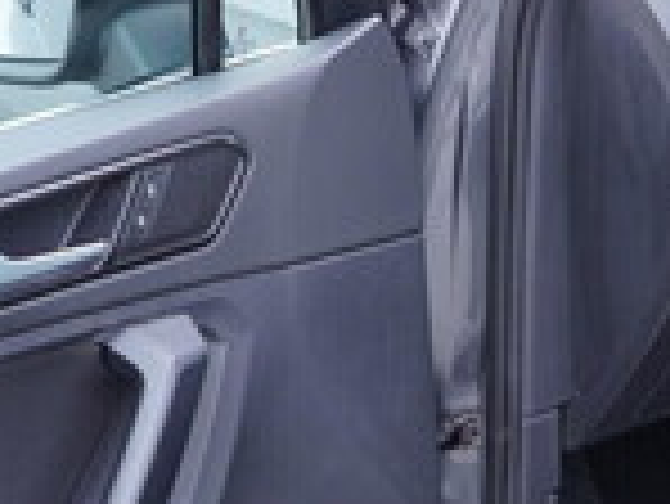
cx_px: 859
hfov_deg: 14.7
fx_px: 2479
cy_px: 281
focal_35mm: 128
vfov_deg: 11.6
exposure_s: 1/40
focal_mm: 24
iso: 250
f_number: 2.8
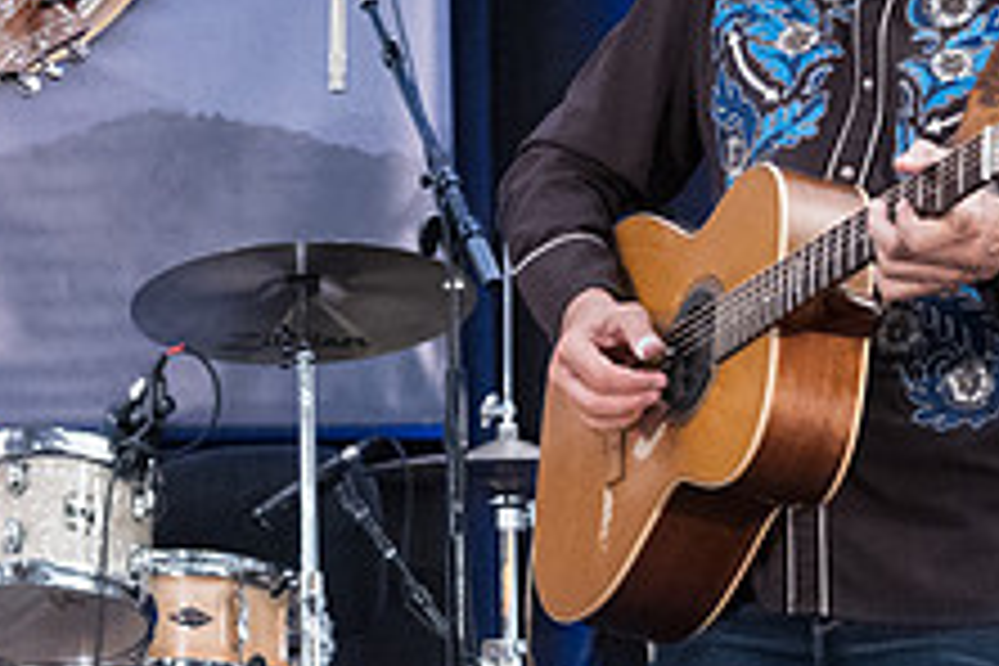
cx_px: 44
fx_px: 5855
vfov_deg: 6.5
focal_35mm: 211
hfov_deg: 9.7
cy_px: 276
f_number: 5.6
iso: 12800
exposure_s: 1/250
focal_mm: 72
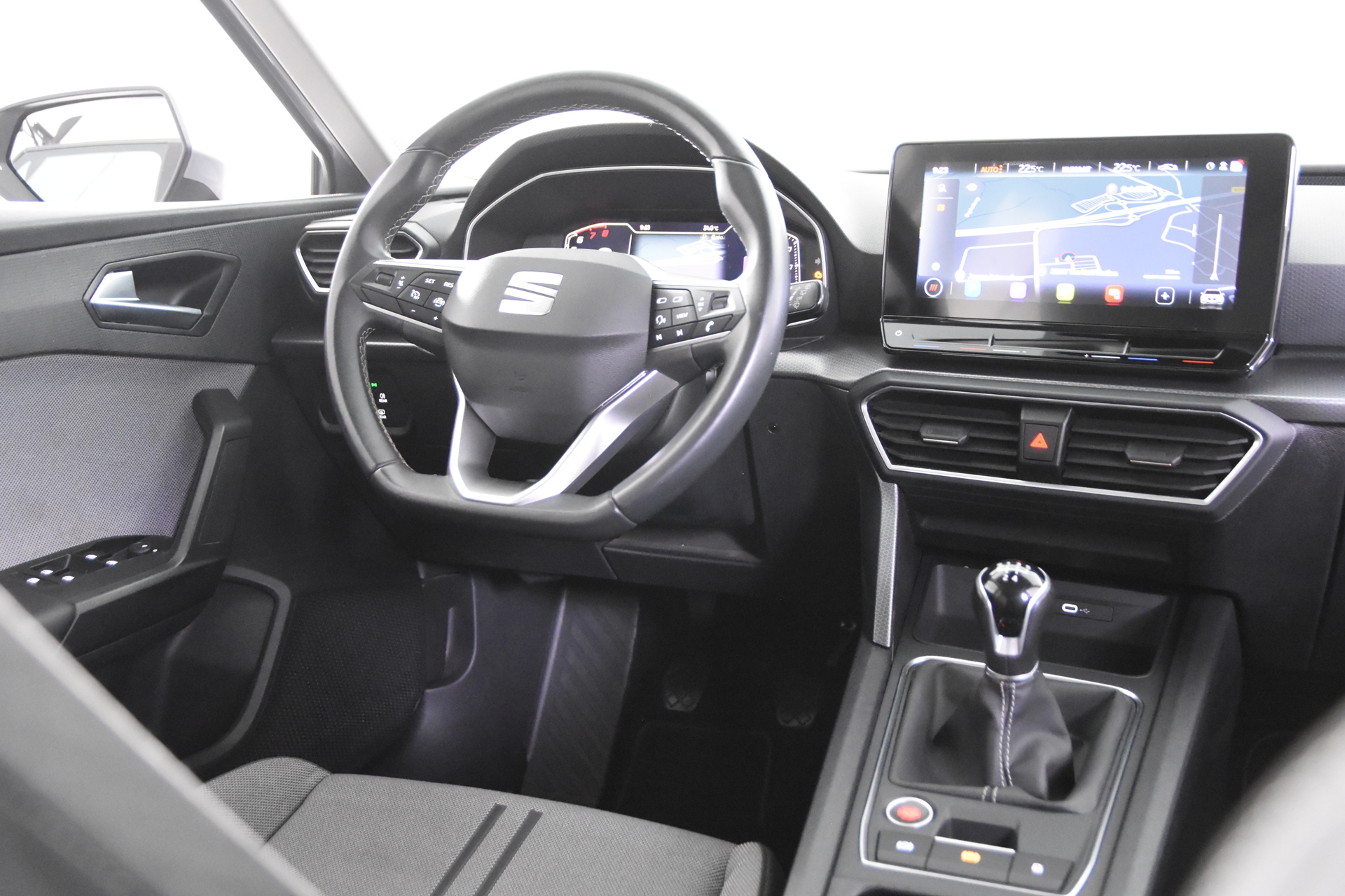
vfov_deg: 36.9
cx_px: 672
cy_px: 448
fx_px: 1345
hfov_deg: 53.1
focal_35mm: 36
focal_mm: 24
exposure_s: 1/40
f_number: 3
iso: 7200
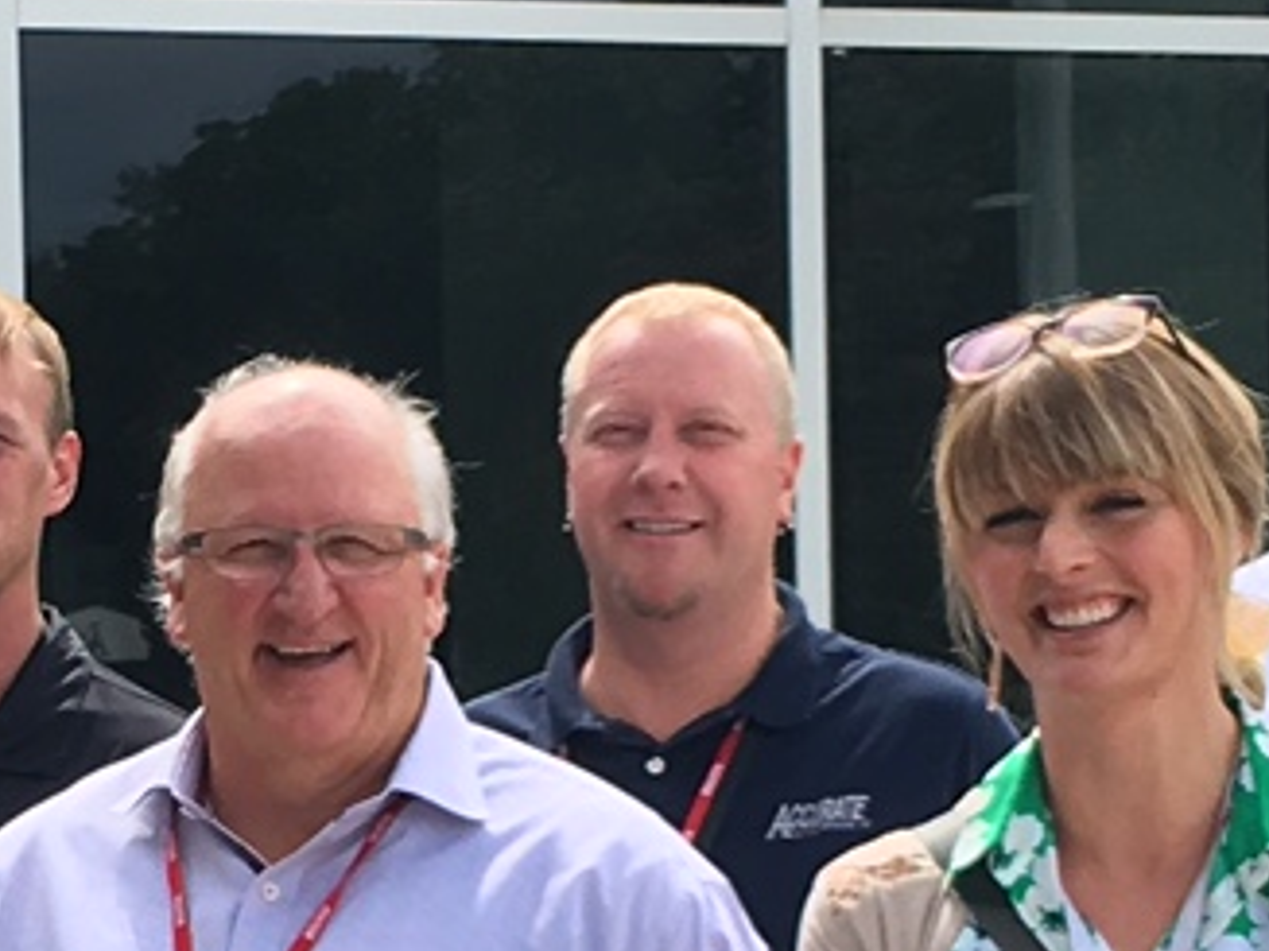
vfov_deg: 8.2
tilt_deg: -2.4
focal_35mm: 179
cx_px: 85
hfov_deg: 11.0
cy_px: 1079
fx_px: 6560
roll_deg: +1.9
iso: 25
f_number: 2.2
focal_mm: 4.15
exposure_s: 1/674
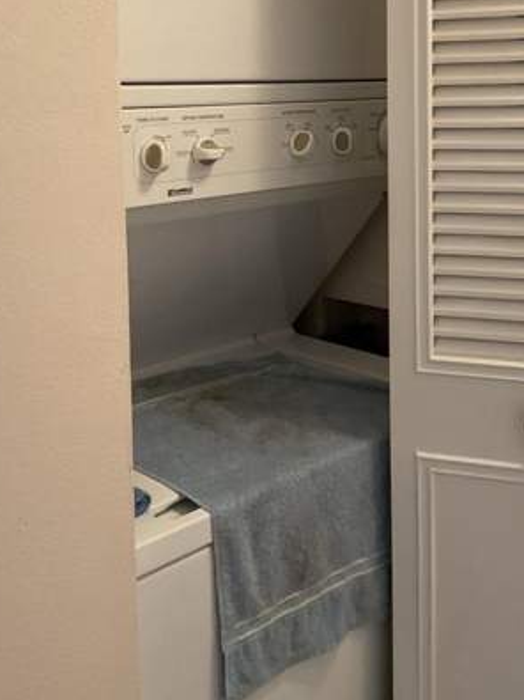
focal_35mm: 47
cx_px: 313
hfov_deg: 30.8
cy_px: 191
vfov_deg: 39.5
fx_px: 949
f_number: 1.8
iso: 160
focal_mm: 3
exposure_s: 1/60
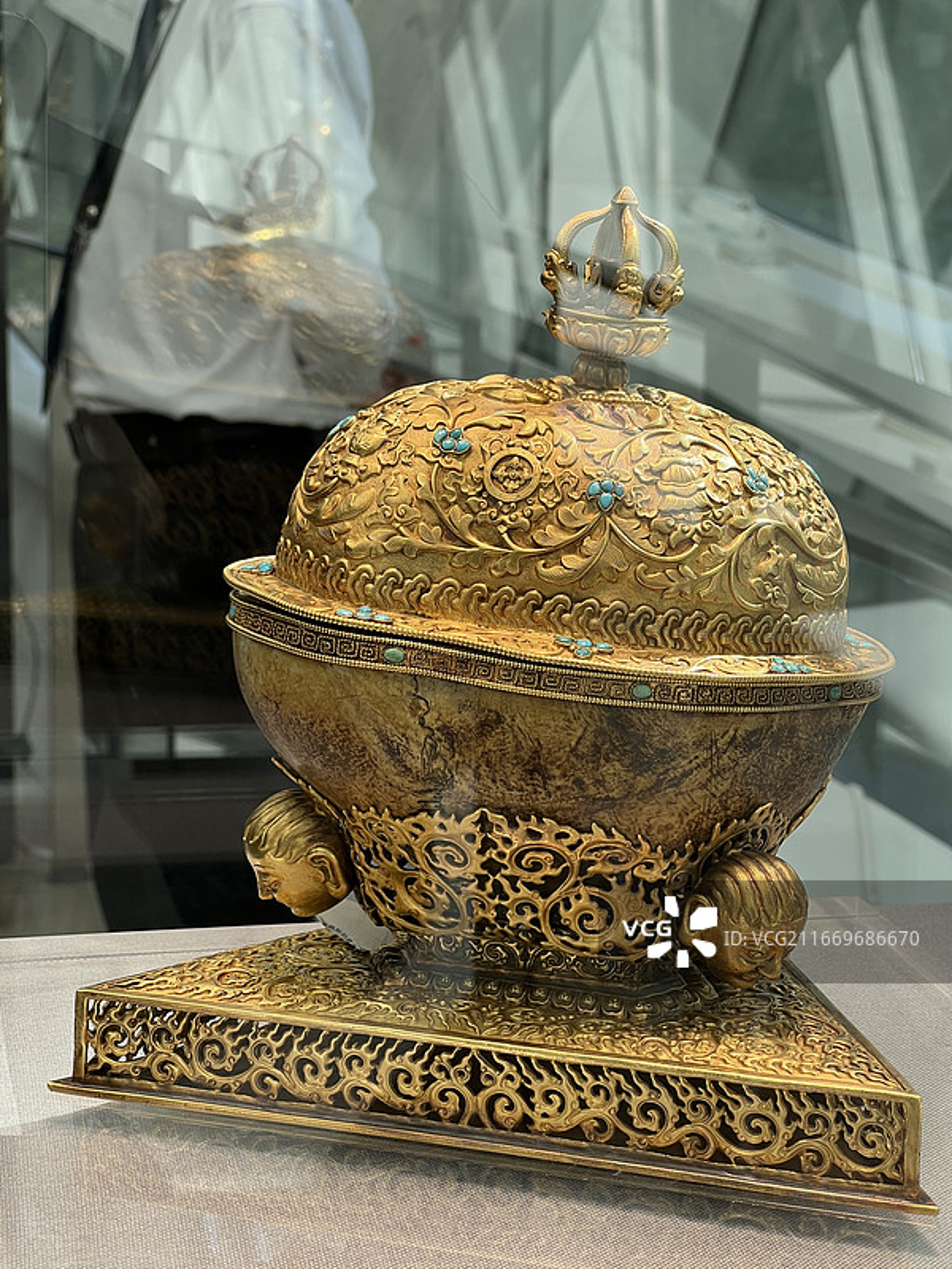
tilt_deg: -9.0
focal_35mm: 77
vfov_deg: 25.3
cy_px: 634
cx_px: 476
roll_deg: -0.3
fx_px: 2824
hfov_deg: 19.1
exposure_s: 1/169
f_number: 2.8
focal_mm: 9
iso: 32
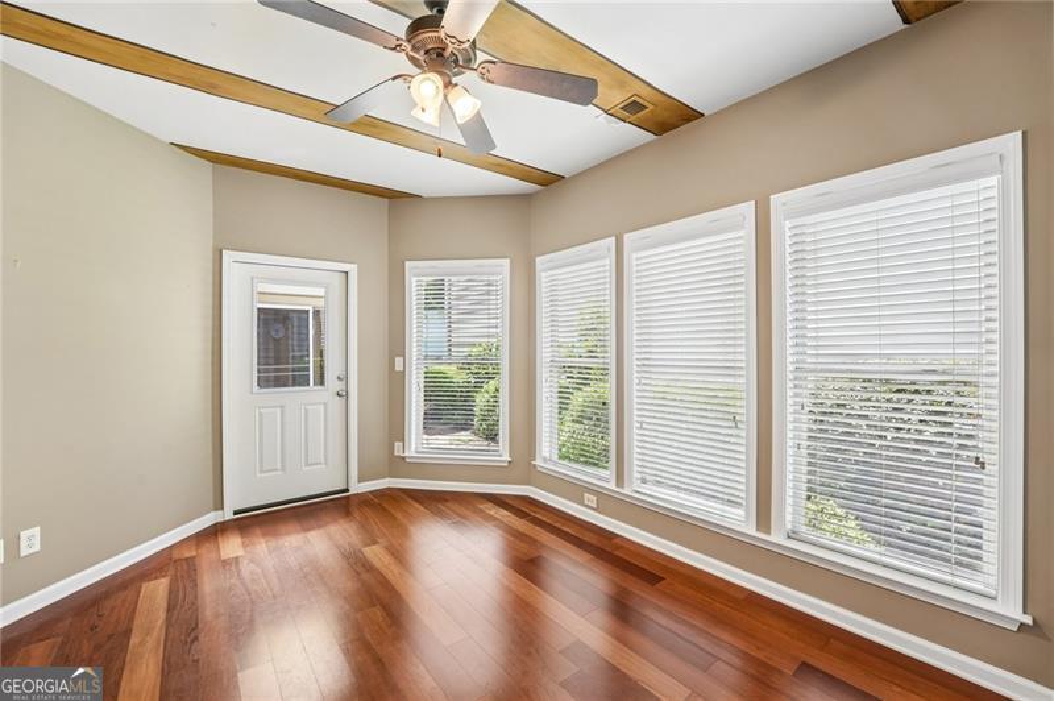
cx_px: 527
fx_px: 410
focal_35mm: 14
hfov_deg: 104.3
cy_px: 350
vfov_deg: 81.1
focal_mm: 14
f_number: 8
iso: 320
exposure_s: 1/10
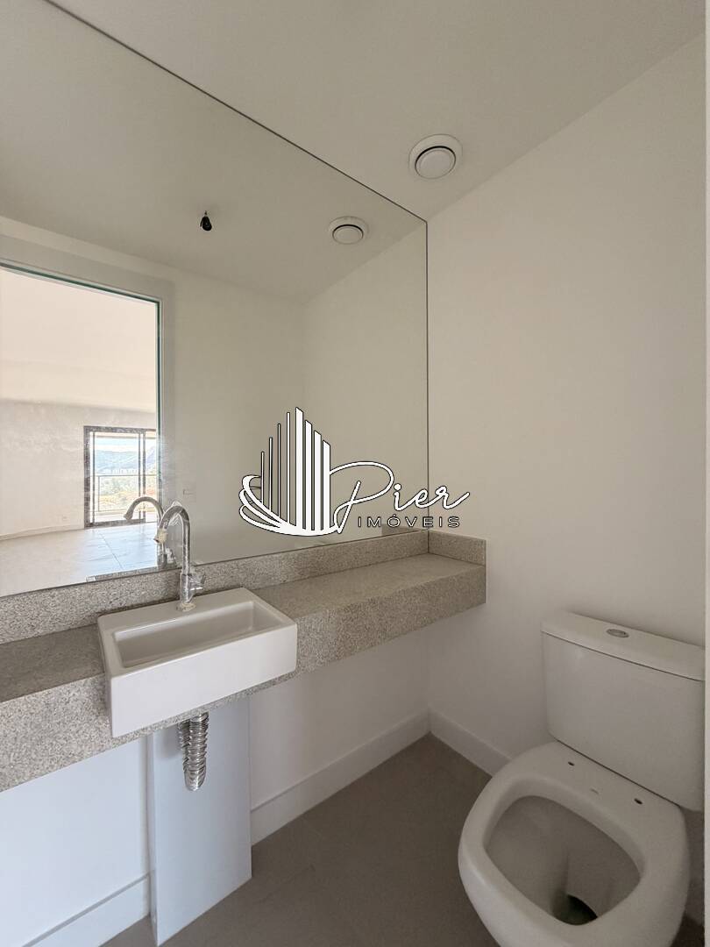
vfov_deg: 102.1
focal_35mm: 14
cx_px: 355
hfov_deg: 85.7
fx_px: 383
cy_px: 474
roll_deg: +0.3
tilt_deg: -0.2
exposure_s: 1/121
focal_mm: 2.22
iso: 250
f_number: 2.2
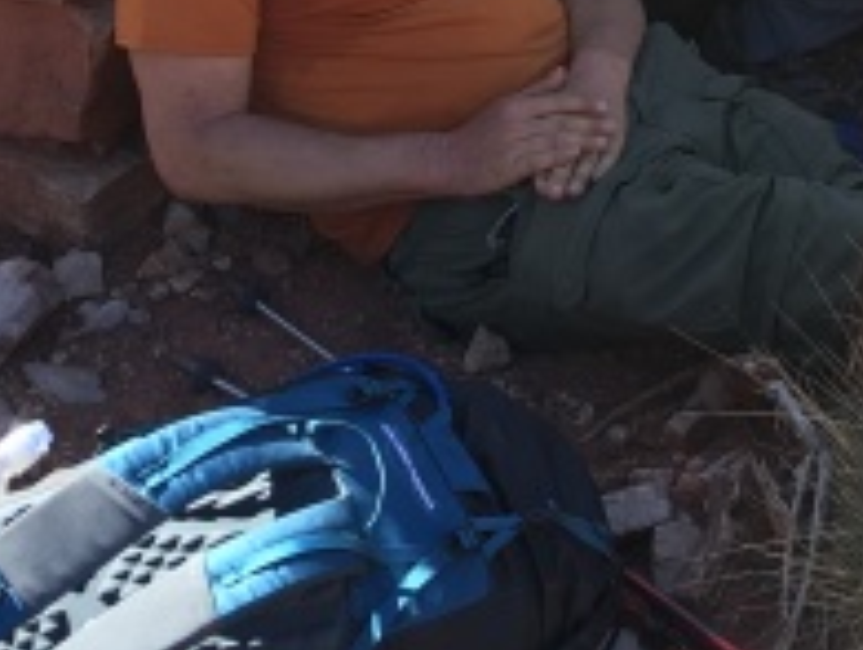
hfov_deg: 20.1
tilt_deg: -21.0
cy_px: -265
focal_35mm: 95
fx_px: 2373
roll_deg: +0.4
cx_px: 805
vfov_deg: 14.7
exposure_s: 1/209
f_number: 2.2
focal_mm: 4.15
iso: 25
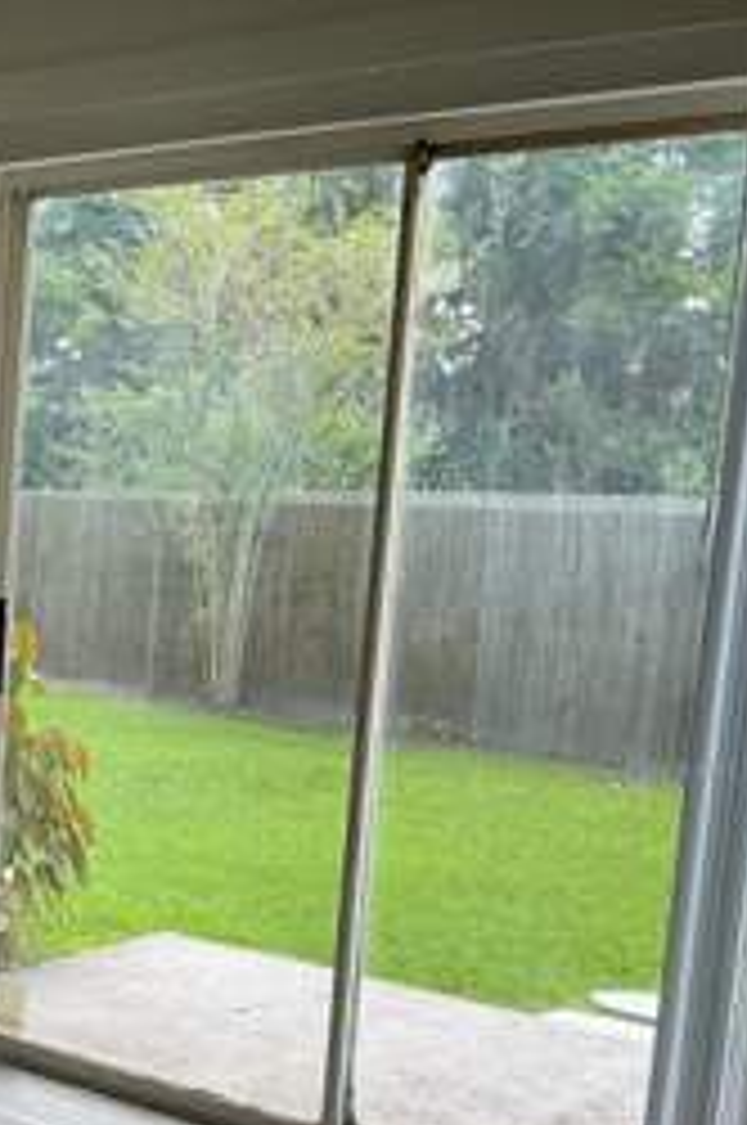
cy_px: 770
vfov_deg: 34.1
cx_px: -315
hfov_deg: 20.5
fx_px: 1810
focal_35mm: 58
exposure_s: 1/120
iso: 32
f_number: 1.8
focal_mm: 3
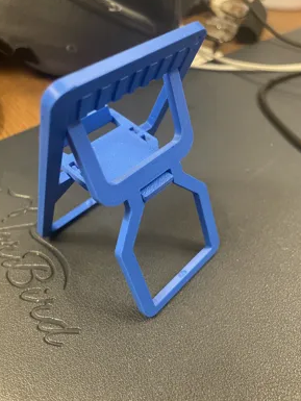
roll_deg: +4.7
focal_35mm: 27
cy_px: 199
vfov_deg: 65.3
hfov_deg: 51.4
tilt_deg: -44.5
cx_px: 147
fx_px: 313
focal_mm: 4.2
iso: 640
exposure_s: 1/33
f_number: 1.6
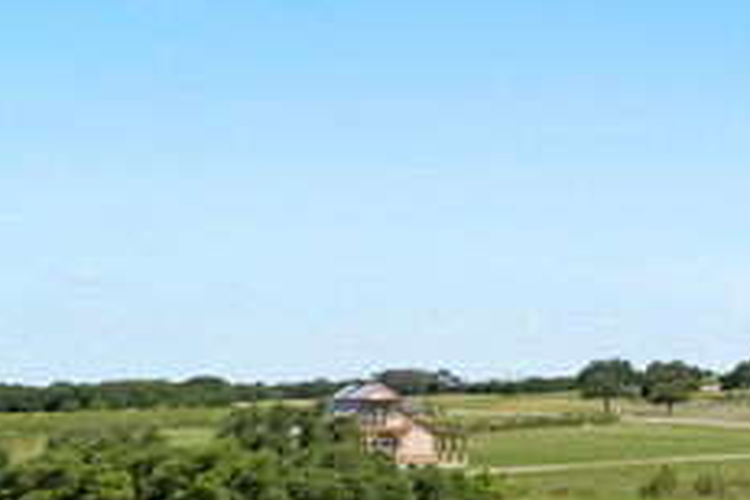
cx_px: 932
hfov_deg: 28.1
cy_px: 429
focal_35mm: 61
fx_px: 1271
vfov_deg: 21.9
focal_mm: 8.38
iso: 100
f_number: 2.8
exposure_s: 1/1000
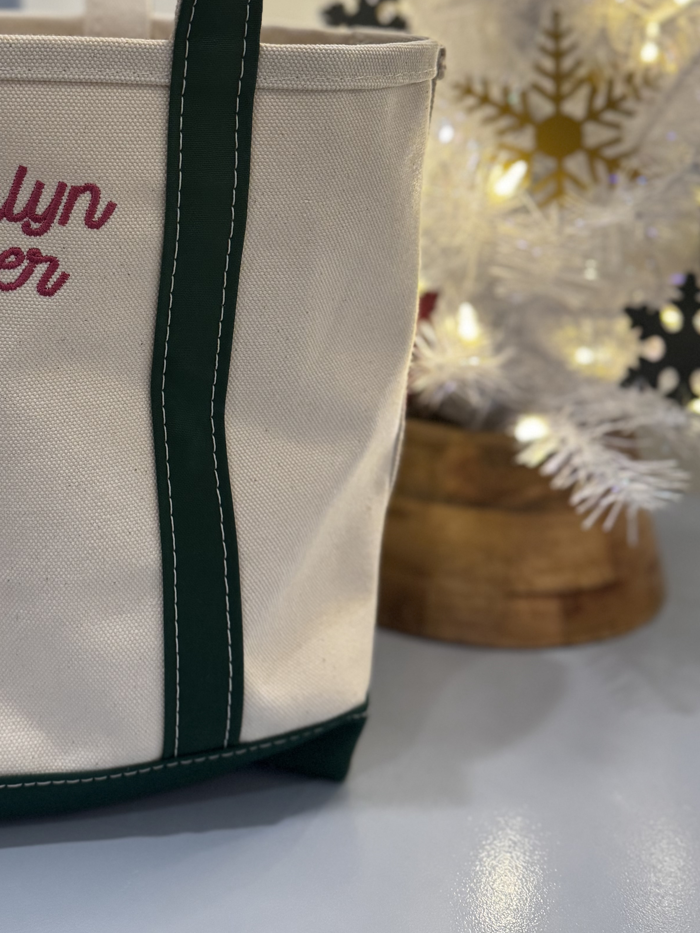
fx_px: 1159
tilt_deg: -8.0
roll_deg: +0.1
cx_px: 156
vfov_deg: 42.4
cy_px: 223
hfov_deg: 32.8
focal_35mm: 43
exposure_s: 1/120
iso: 200
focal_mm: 6.76
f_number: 1.78
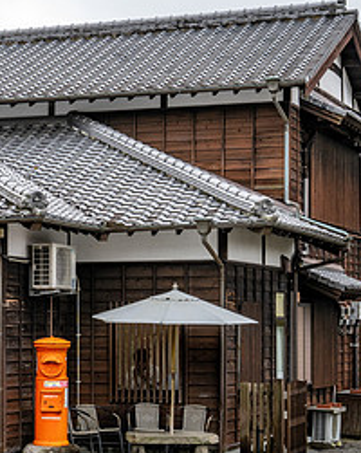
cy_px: 309
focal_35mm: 114
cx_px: -27
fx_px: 1526
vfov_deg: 16.8
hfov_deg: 13.3
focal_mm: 51
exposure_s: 1/100
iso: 500
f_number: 10
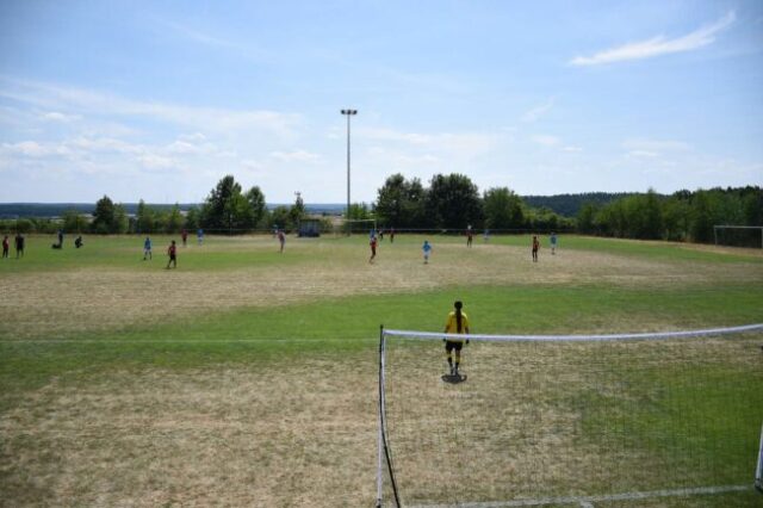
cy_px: 254
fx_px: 572
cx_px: 382
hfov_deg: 67.4
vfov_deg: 47.9
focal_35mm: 27
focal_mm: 18
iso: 125
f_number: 3.5
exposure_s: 1/2000
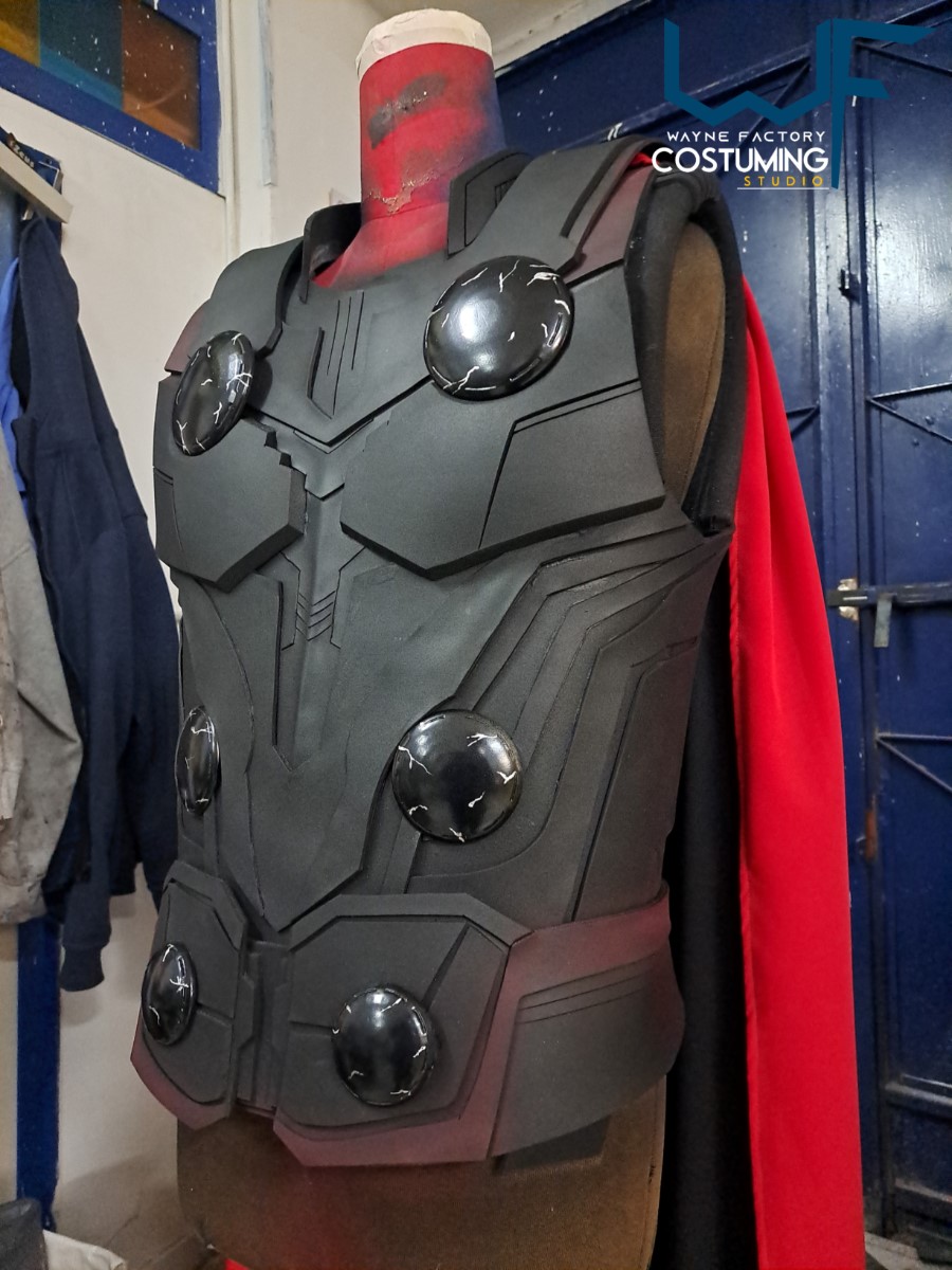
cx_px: 476
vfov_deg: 71.6
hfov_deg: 56.8
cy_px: 635
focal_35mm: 24
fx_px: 880
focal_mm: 5.23
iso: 350
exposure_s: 1/25
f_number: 1.8
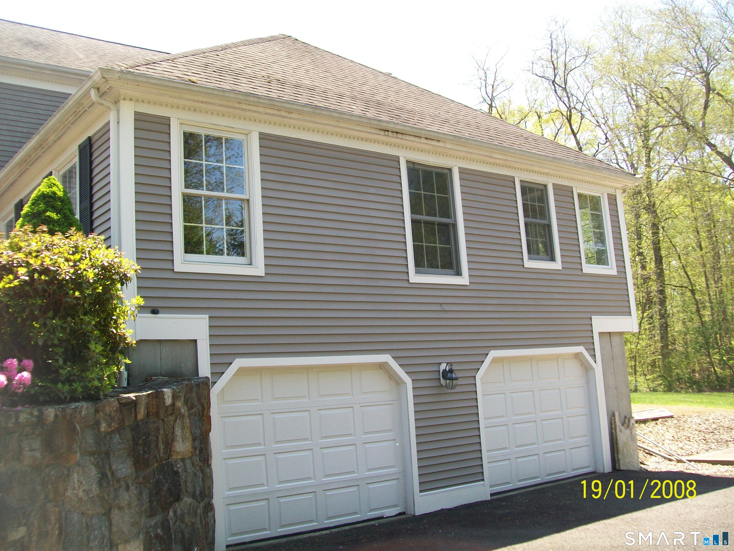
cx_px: 367
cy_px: 276
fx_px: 763
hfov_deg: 51.4
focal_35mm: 36
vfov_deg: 39.7
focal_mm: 6
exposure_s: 1/250
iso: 64
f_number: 2.7
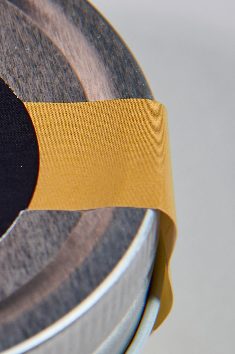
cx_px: -182
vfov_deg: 6.6
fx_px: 3048
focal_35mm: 311
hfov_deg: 4.4
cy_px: 229
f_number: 10
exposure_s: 1/125
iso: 160
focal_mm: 70
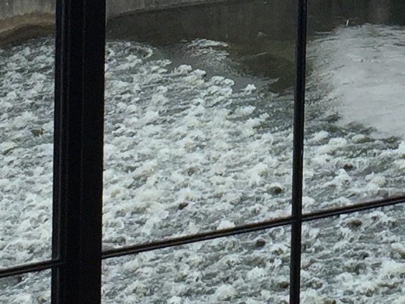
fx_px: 1967
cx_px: 340
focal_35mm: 168
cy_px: -187
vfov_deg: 8.6
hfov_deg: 11.7
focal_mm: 4.15
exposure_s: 1/1068
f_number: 2.2
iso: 32
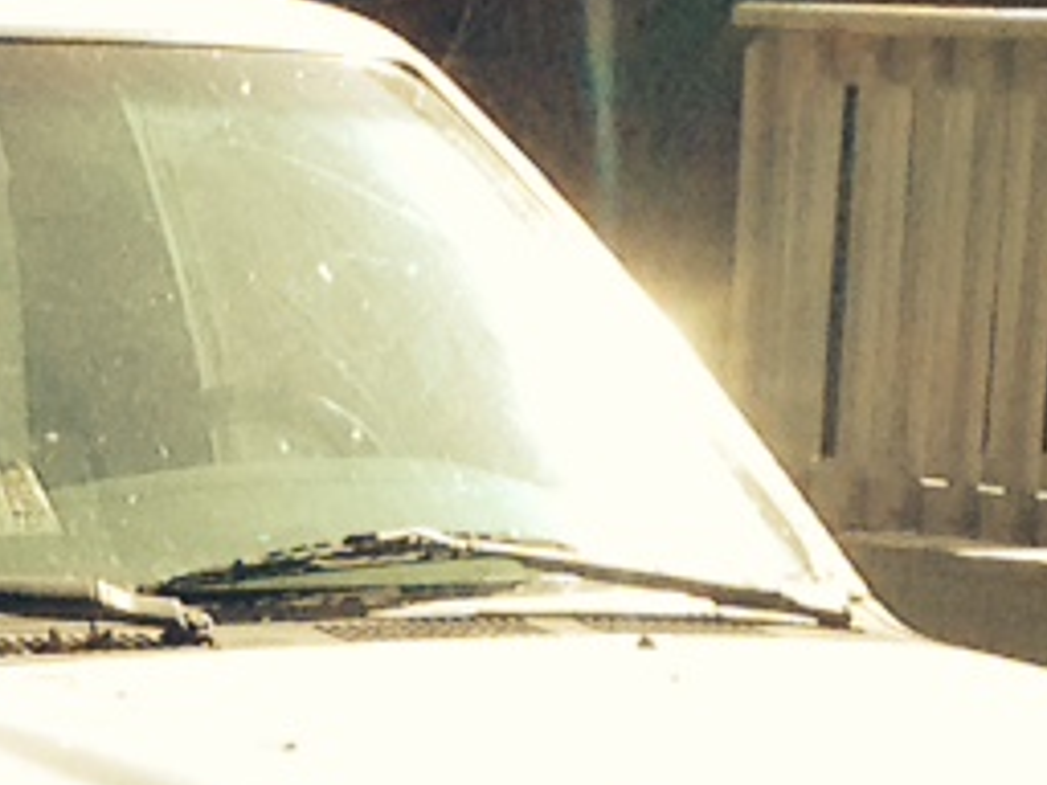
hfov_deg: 7.0
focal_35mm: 280
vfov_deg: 5.2
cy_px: 1370
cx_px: -311
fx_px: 8469
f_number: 2.4
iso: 50
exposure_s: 1/778
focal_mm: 4.28
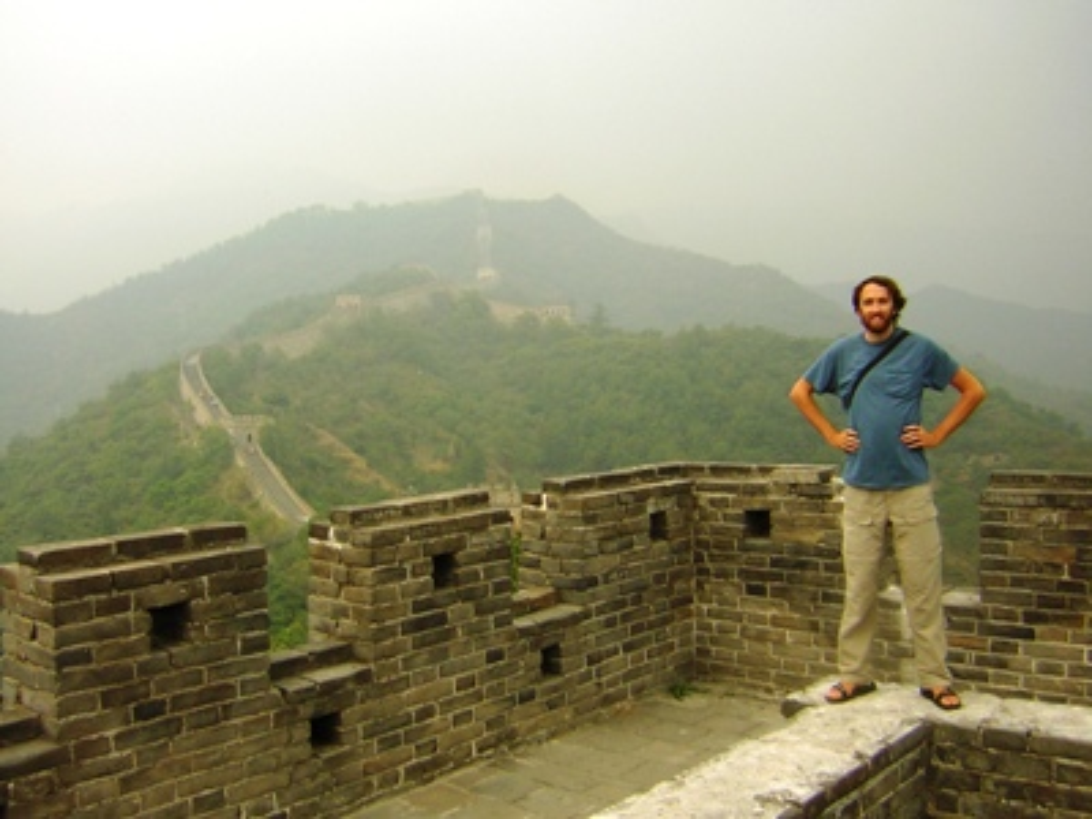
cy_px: 410
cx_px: 546
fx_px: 1136
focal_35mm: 36
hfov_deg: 51.4
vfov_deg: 39.7
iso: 50
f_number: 5.2
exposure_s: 1/180
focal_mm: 4.7
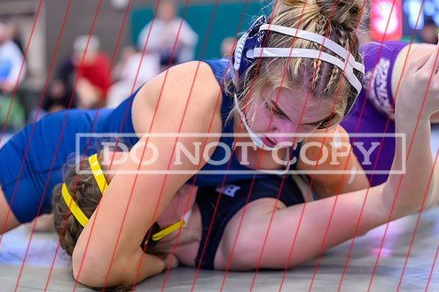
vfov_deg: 16.6
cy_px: 160
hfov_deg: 24.8
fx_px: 1000
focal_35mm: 82
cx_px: 240
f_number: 2.8
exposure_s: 1/640
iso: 10000
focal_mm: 70
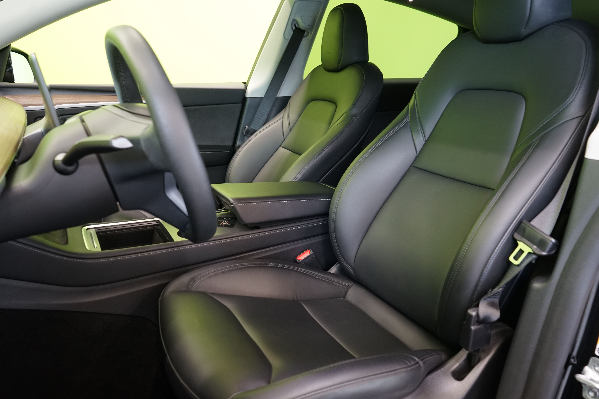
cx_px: 300
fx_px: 482
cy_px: 200
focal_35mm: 29
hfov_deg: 63.7
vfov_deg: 45.0
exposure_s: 1/20
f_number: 5
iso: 1600
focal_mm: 29
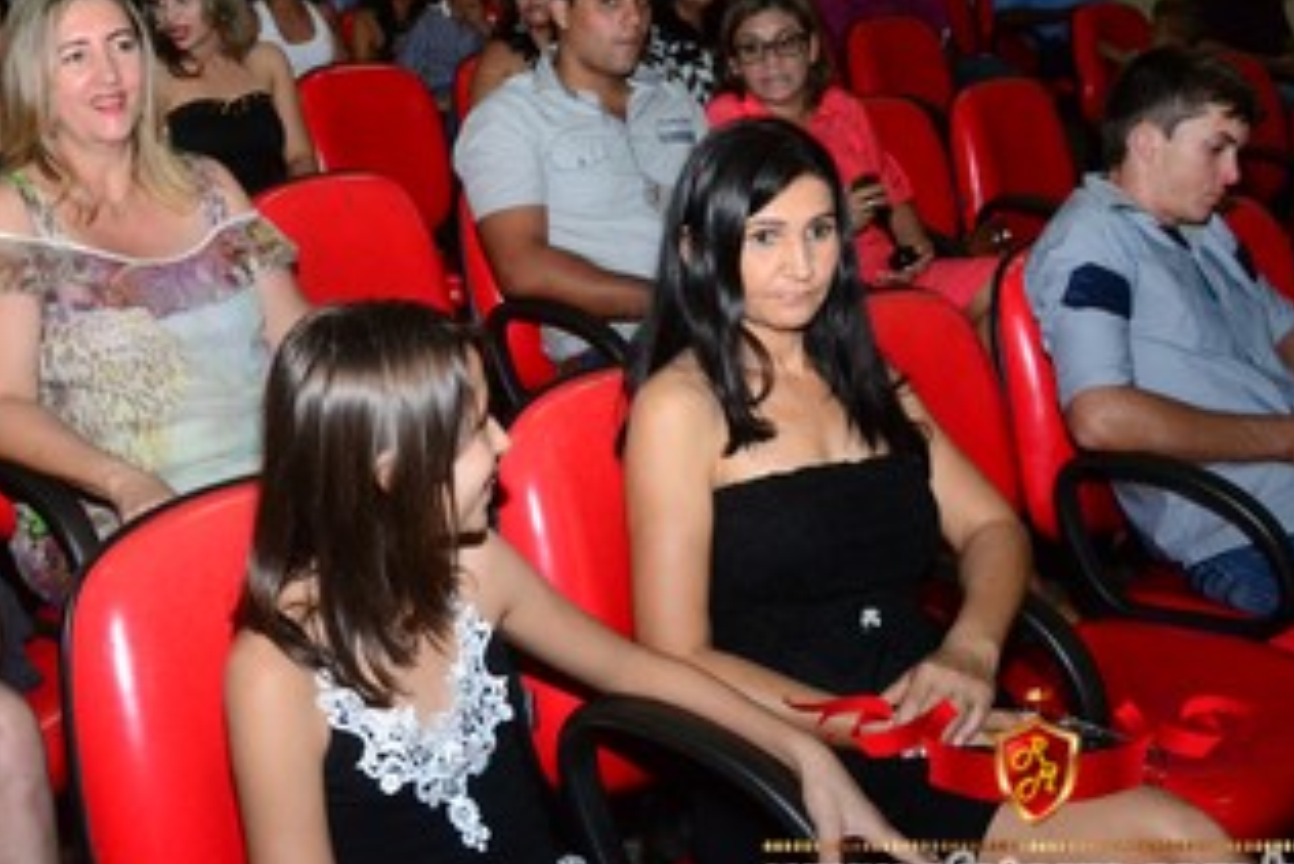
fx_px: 1690
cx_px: 422
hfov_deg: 41.3
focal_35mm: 47
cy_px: 340
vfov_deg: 28.6
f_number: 6.3
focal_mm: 22
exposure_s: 1/80
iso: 3200
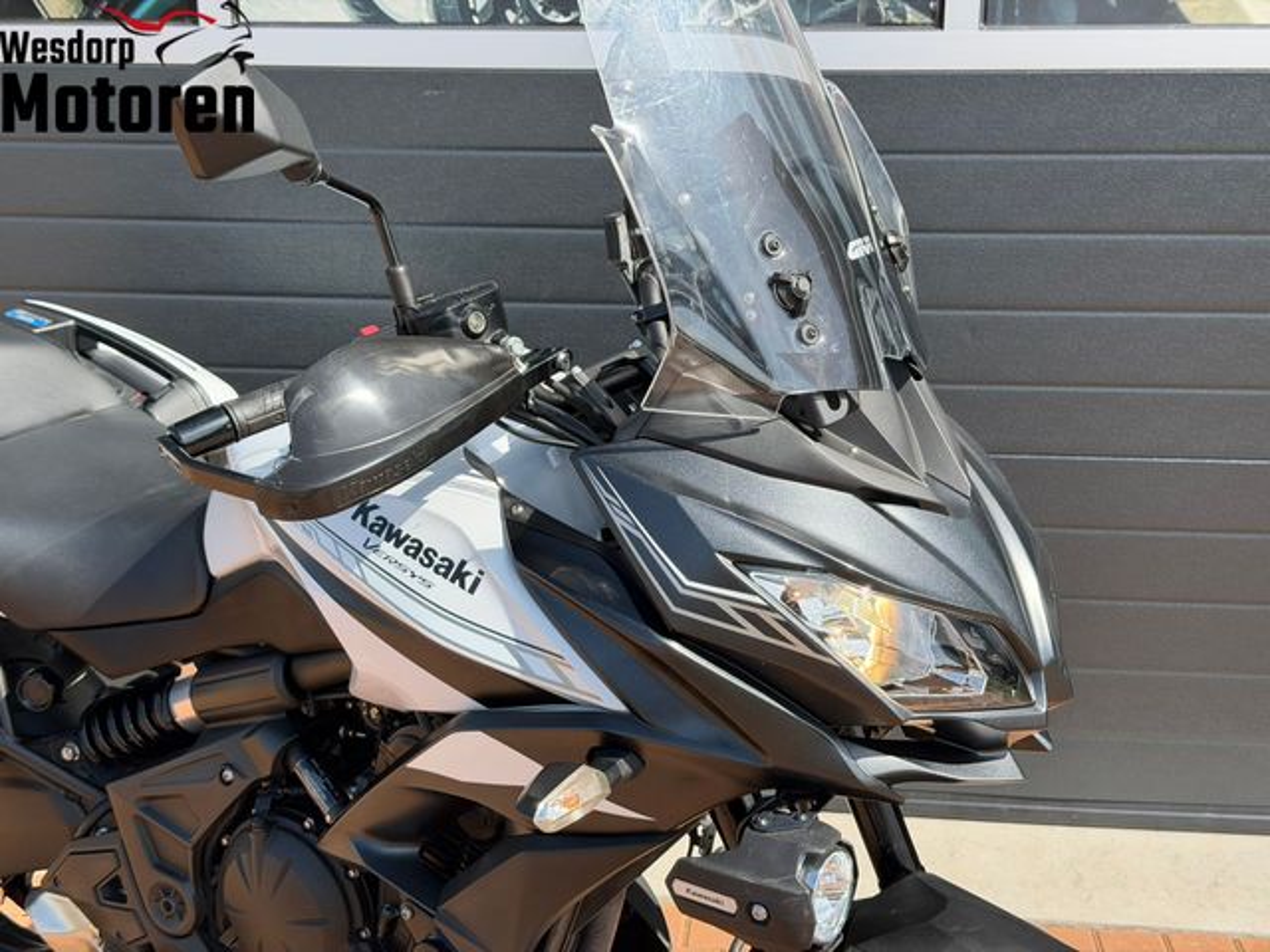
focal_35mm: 48
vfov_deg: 30.3
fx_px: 1761
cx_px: 635
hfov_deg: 39.7
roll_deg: +1.7
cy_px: 476
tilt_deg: -16.1
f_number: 1.78
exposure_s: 1/2762
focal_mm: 6.76
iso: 100
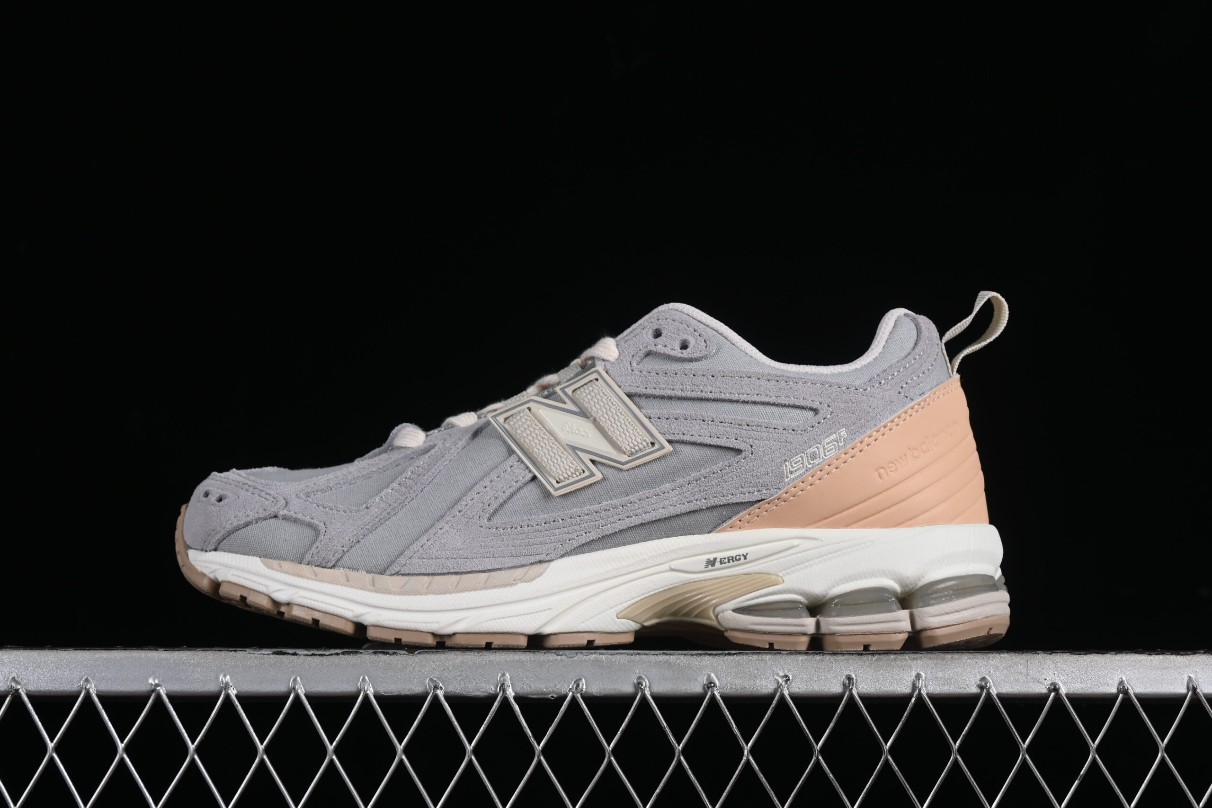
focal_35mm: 75
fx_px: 2525
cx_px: 606
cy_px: 404
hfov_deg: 27.0
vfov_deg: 18.2
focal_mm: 50
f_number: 8
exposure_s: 1/80
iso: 160
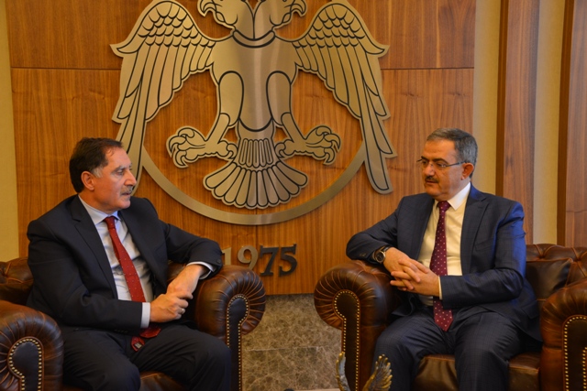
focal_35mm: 62
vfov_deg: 21.9
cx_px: 294
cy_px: 196
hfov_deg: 32.4
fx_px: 1011
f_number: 7.1
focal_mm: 62
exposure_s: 1/60
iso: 800
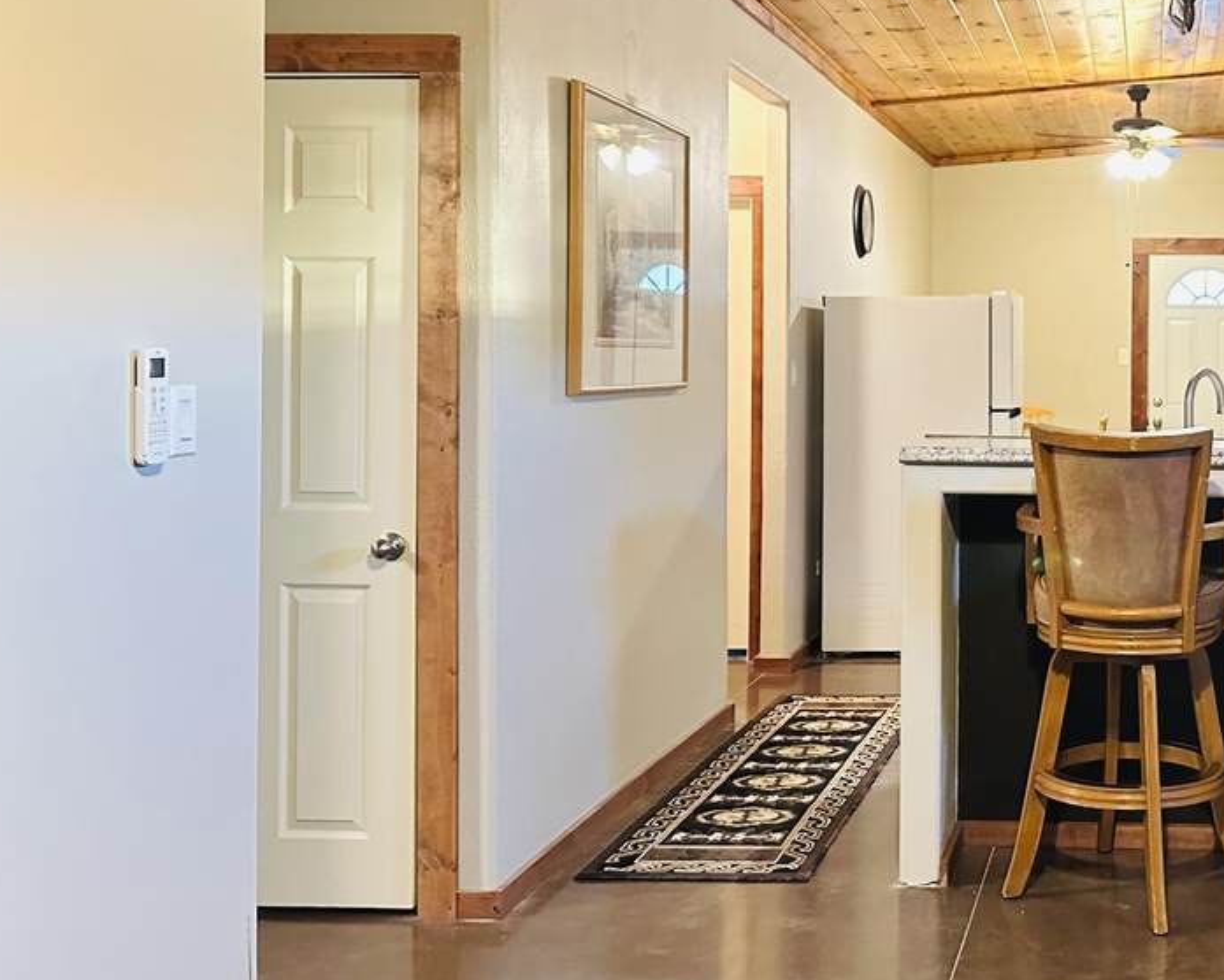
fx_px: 1558
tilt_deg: +0.0
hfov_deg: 39.8
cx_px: 1098
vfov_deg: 34.7
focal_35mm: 43
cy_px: 353
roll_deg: -0.6
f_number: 1.78
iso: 1250
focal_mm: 6.86
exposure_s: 1/30
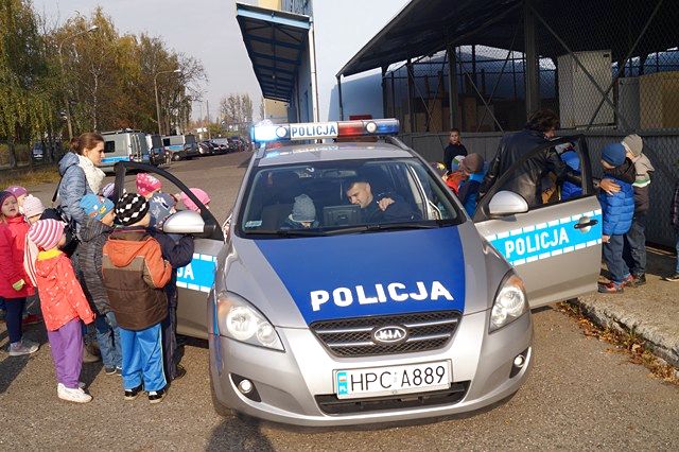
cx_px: 340
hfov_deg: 57.2
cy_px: 226
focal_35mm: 33
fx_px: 622
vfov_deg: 39.9
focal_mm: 22
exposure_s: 1/160
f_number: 8
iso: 100
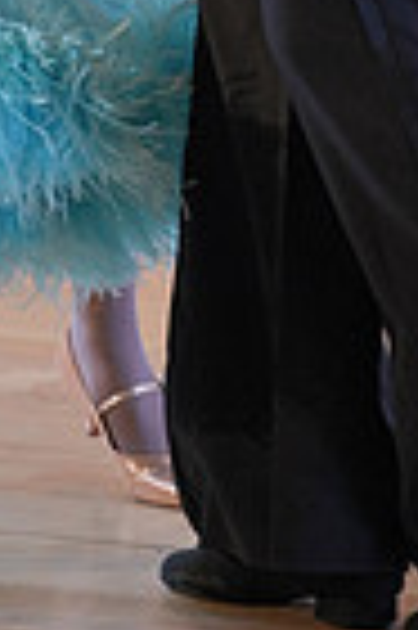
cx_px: 34
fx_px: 5726
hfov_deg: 4.2
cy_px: -490
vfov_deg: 6.2
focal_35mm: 328
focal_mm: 79
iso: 1000
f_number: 2
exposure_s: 1/500
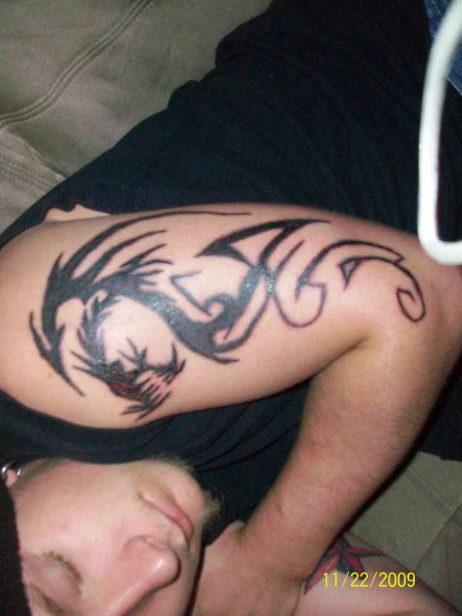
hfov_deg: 44.2
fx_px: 569
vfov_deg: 56.8
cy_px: 308
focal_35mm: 32
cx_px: 231
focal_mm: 5.7
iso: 400
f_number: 2.8
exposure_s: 1/125
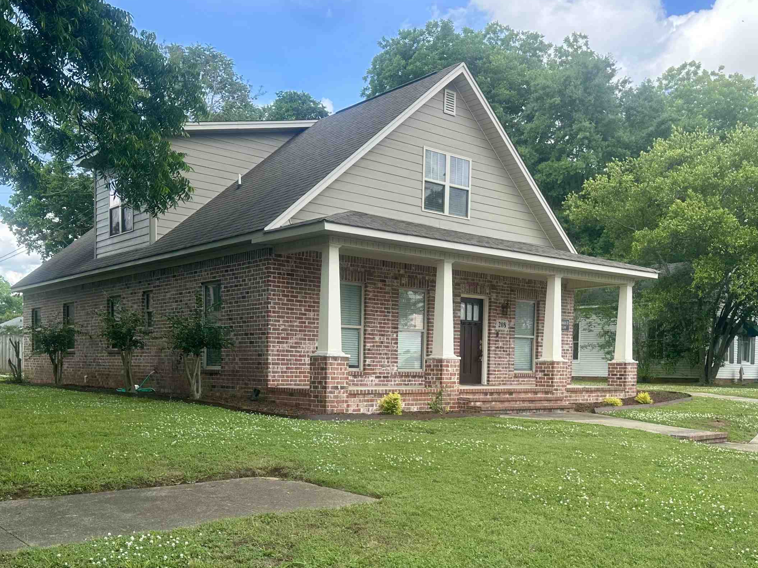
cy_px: 397
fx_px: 766
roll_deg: -1.7
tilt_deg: -0.5
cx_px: 380
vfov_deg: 40.0
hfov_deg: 52.6
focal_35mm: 35
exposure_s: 1/1157
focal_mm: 6.86
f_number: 1.78
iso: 80
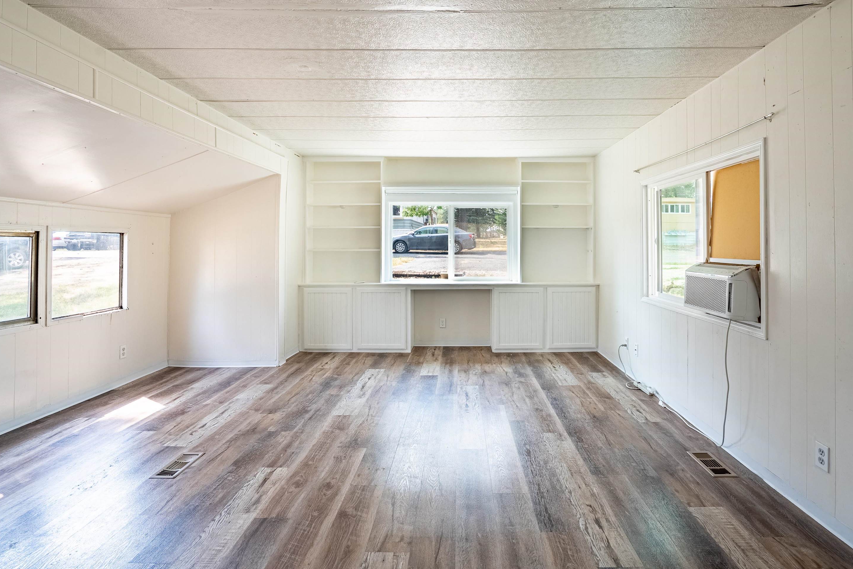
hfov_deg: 93.2
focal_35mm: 17
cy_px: 279
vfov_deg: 70.4
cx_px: 449
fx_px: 403
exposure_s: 1/1250
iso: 400
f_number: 8
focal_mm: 16
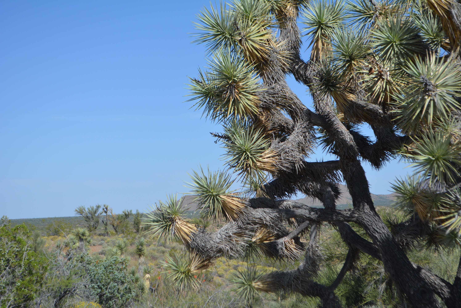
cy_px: 154
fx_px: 1057
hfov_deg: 24.6
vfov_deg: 16.6
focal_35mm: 82
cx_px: 230
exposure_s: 1/1600
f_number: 7.1
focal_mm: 55
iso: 400
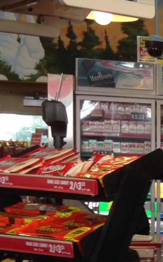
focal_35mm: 108
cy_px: 220
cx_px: 393
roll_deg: -2.4
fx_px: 769
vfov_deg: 19.0
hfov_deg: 10.4
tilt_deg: -4.8
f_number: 2.4
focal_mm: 4.12
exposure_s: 1/40
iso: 50
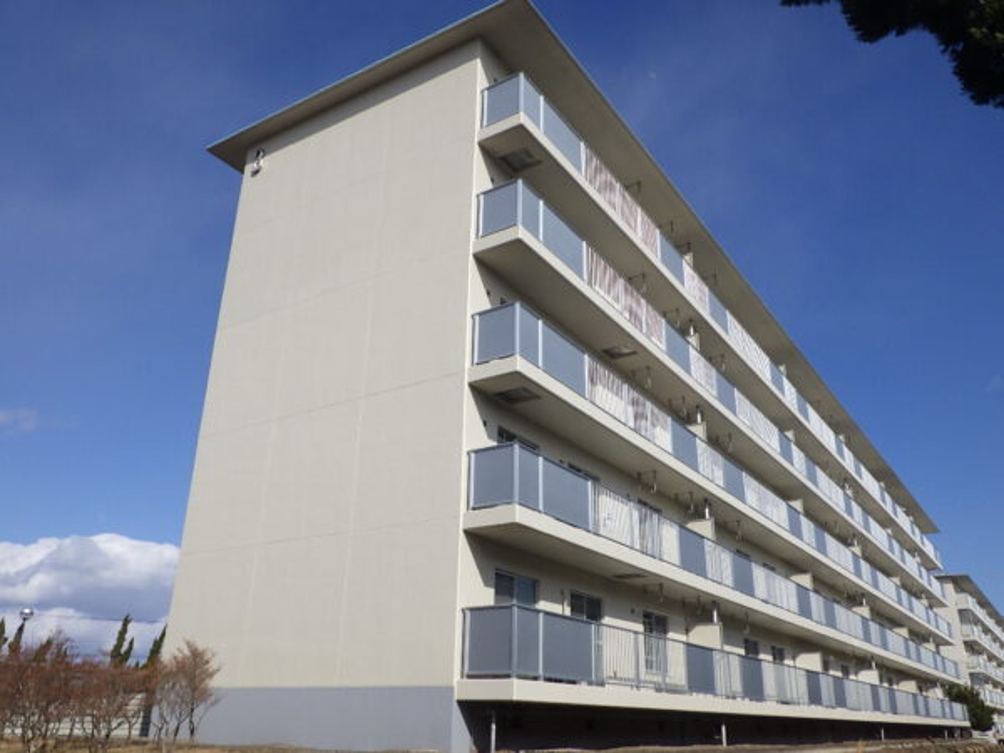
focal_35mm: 28
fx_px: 812
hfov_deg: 63.4
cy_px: 376
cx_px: 502
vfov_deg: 49.7
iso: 125
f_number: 4.2
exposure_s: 1/1500
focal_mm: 5
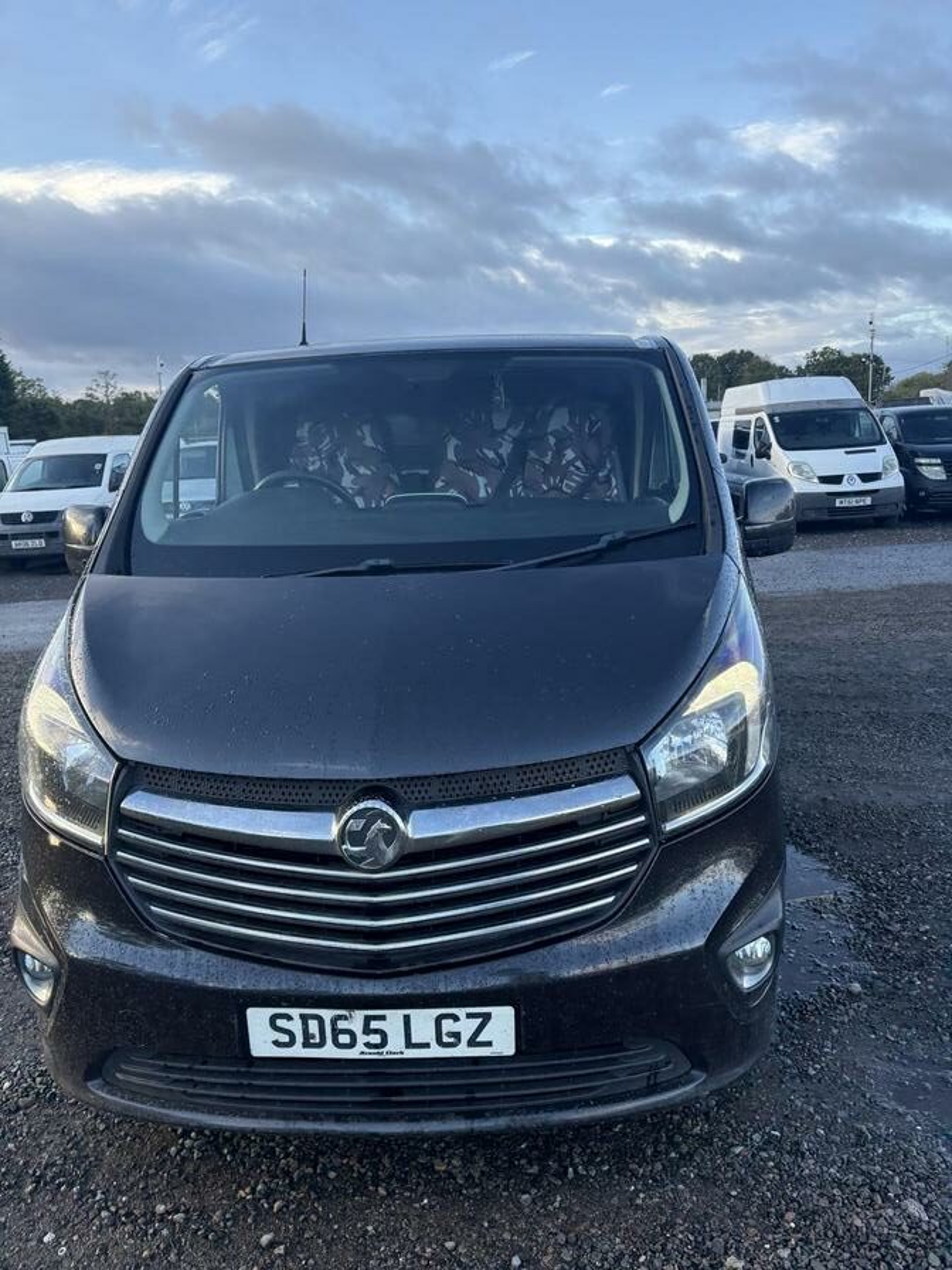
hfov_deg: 53.1
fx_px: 953
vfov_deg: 67.3
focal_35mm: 26
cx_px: 476
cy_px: 635
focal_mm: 5.96
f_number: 1.6
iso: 50
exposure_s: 1/397
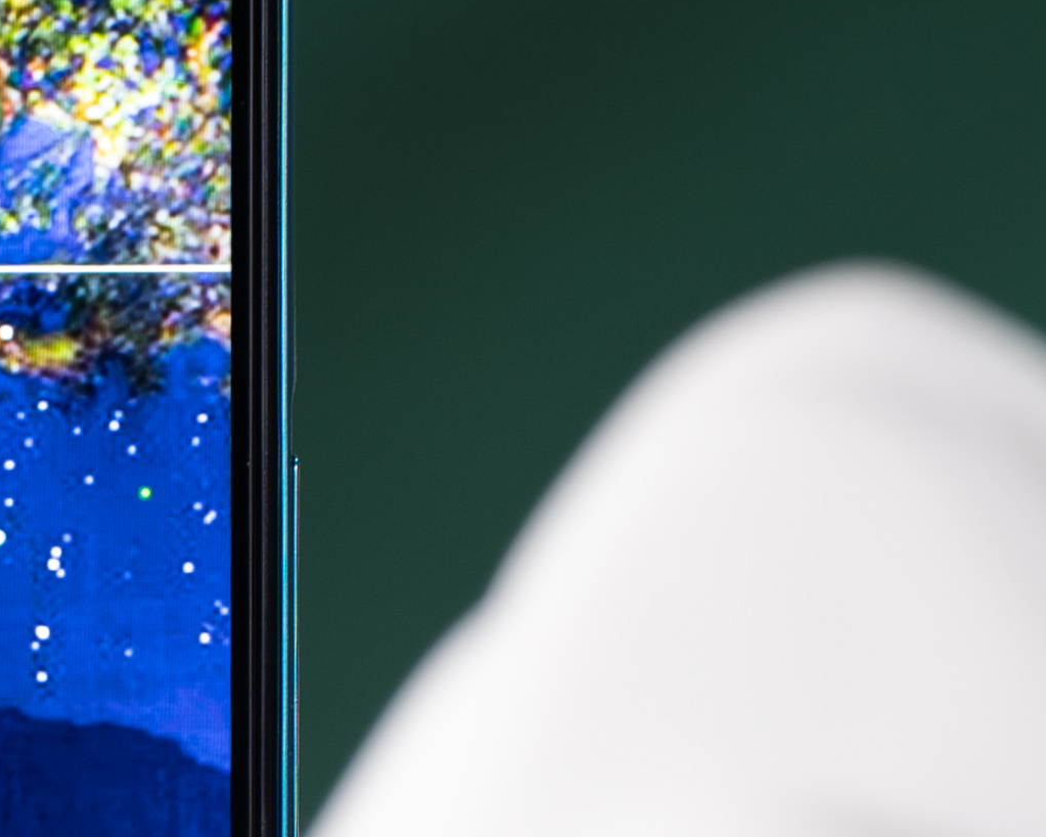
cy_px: 1067
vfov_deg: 1.5
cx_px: -571
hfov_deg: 1.9
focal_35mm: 1035
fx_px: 32035
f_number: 9
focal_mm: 191
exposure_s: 1.6
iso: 100
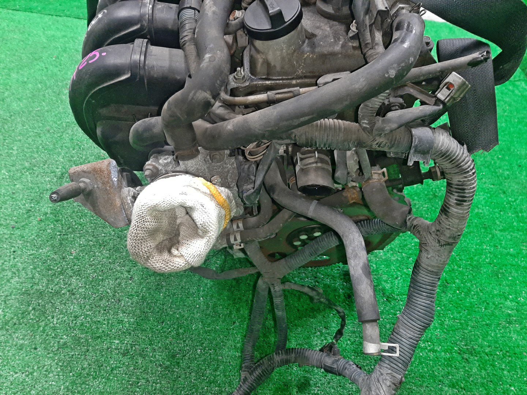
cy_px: 198
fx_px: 396
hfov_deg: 67.3
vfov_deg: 53.1
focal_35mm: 26
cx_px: 264
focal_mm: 3.93
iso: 239
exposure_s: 1/50
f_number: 1.7
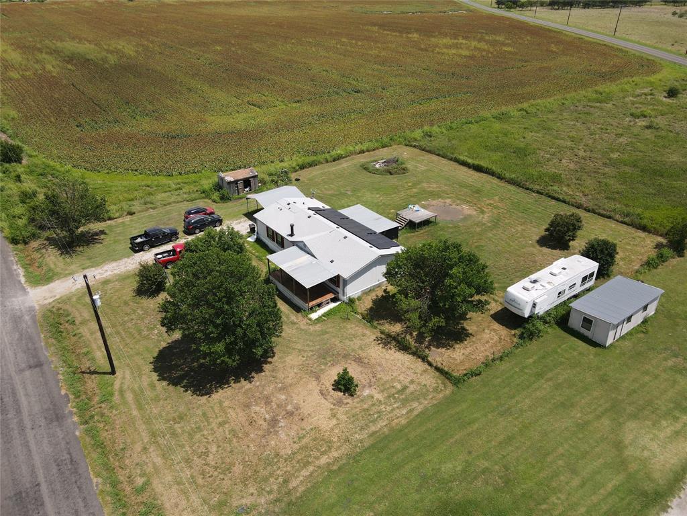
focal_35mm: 24
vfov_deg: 56.8
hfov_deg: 71.6
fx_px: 476
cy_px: 258
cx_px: 344
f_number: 2.8
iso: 110
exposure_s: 1/725
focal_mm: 4.5
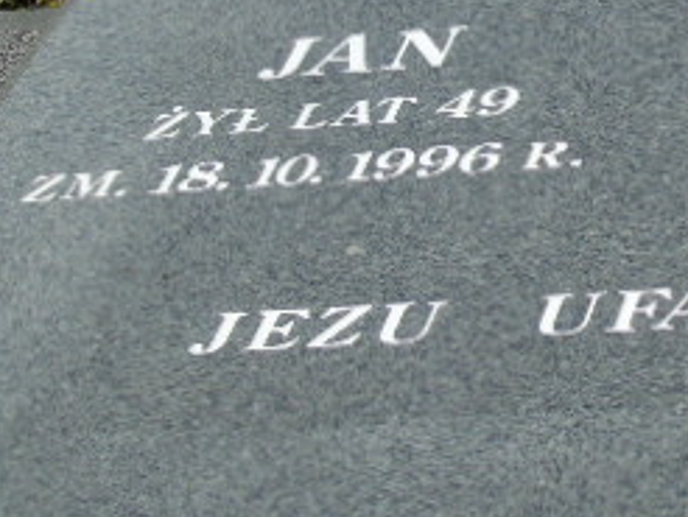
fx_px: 3203
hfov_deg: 12.0
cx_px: 856
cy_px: 126
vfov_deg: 9.2
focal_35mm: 161
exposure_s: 1/800
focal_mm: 11
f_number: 4.5
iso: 80
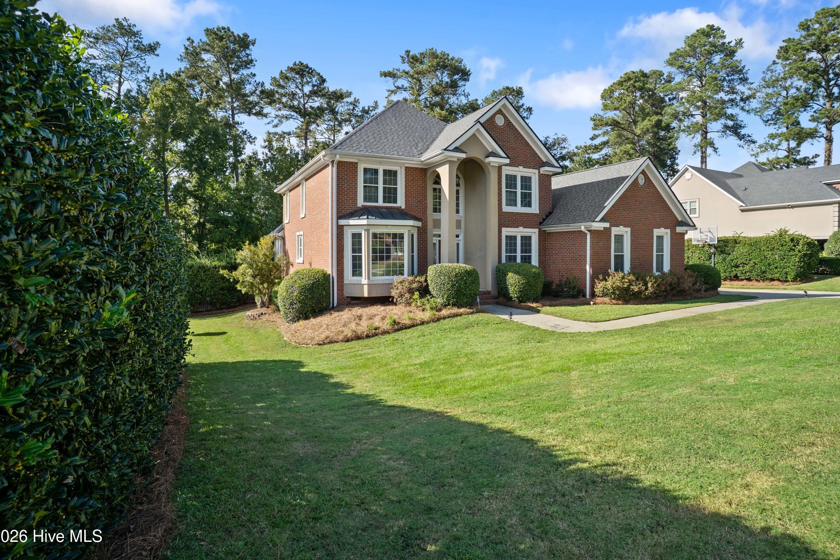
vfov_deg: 67.3
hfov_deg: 90.0
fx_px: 420
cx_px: 422
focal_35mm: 18
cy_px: 266
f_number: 8
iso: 200
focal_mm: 17
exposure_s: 1/80
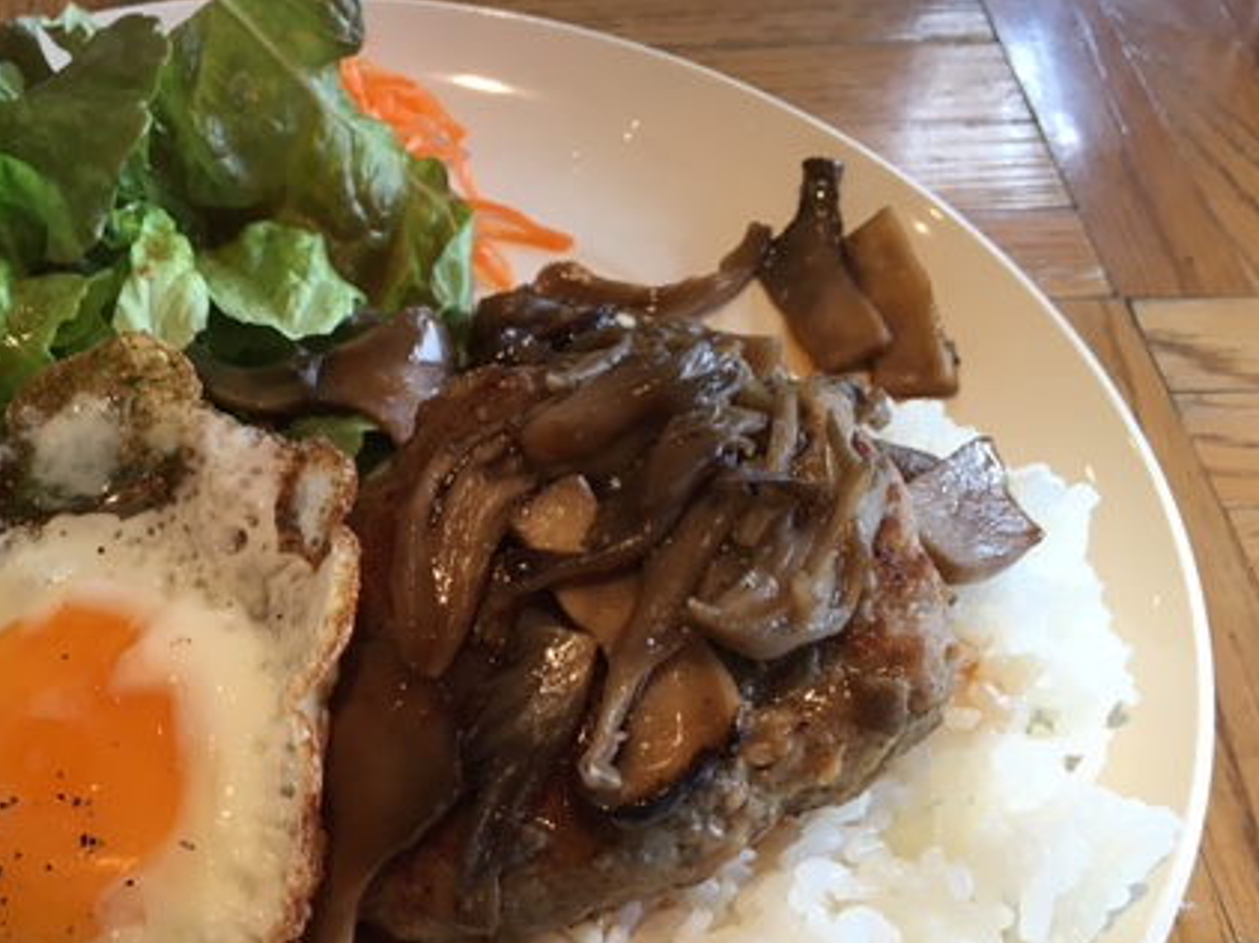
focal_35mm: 44
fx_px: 1599
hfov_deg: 41.7
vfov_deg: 32.3
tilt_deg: -56.1
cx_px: 310
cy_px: 686
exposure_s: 1/30
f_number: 2.2
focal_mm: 4.15
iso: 25
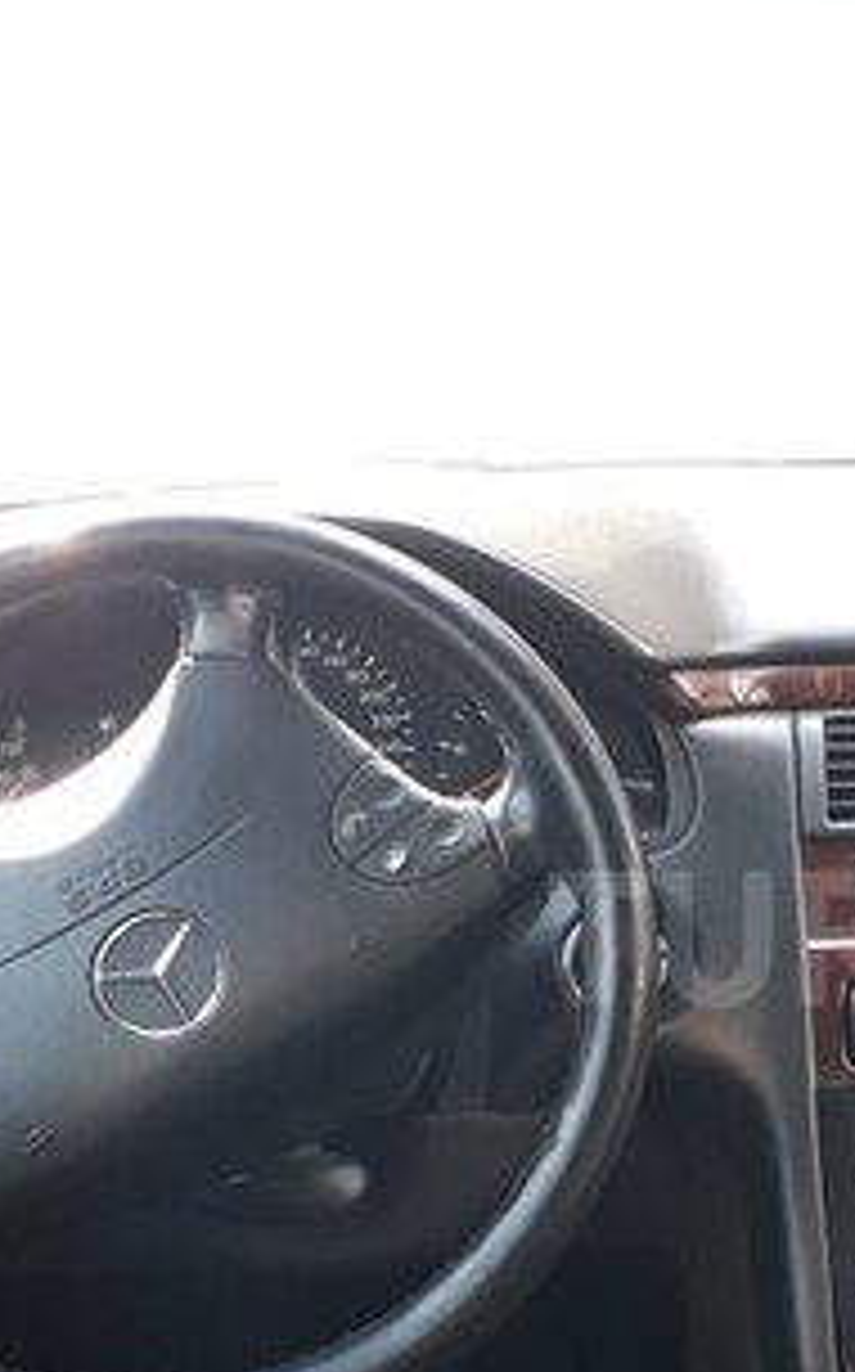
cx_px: 1008
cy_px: 938
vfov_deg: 32.7
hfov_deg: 19.7
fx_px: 2317
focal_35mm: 62
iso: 40
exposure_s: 1/50
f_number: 1.9
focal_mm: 3.6
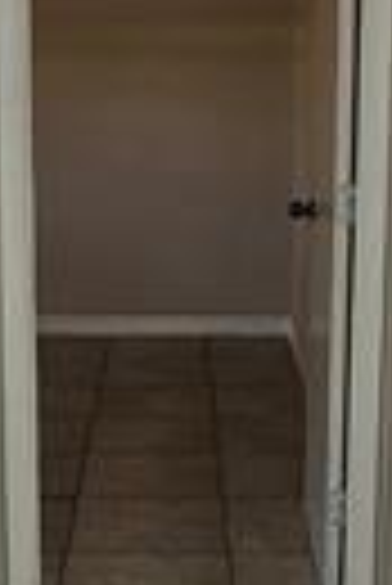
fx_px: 1303
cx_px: 216
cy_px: 315
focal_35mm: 80
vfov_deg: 25.3
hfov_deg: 17.1
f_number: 2.2
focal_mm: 2.2
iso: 80
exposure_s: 1/77.4
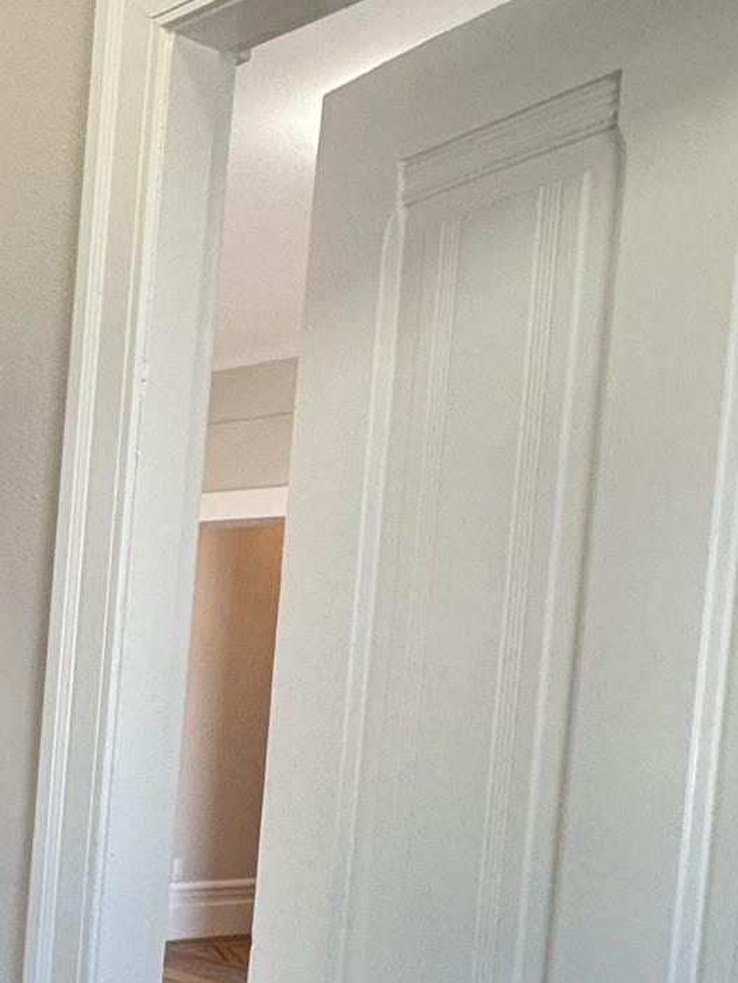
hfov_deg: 24.3
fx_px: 1307
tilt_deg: -2.4
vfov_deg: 40.3
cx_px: -382
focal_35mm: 46
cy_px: 715
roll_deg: -3.2
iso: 125
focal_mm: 2.22
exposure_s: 1/120
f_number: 2.2
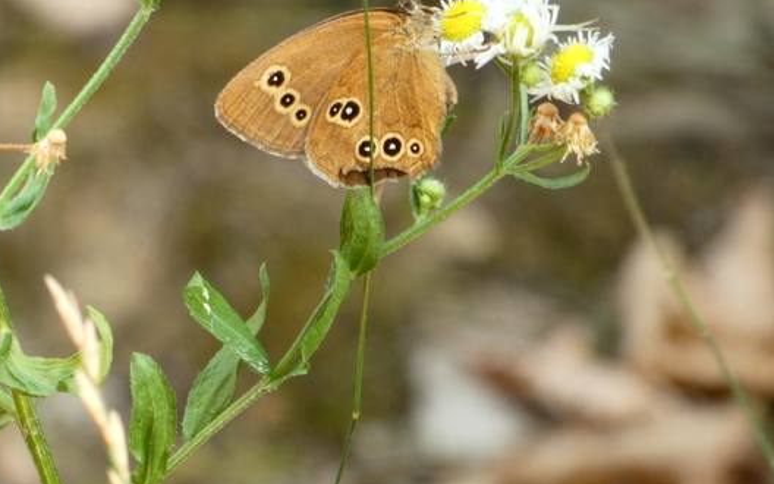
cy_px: 186
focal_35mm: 777
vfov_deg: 1.7
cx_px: 262
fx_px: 16390
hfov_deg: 2.7
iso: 100
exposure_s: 1/15
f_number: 5.6
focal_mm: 81.4
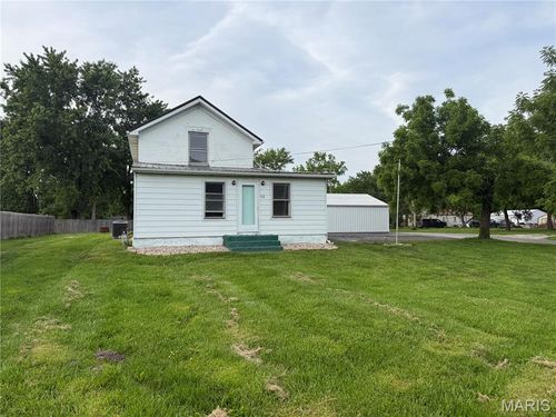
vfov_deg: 56.8
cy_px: 208
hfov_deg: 71.6
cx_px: 278
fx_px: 385
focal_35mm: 24
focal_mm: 6.76
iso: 80
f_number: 1.78
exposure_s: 1/1770
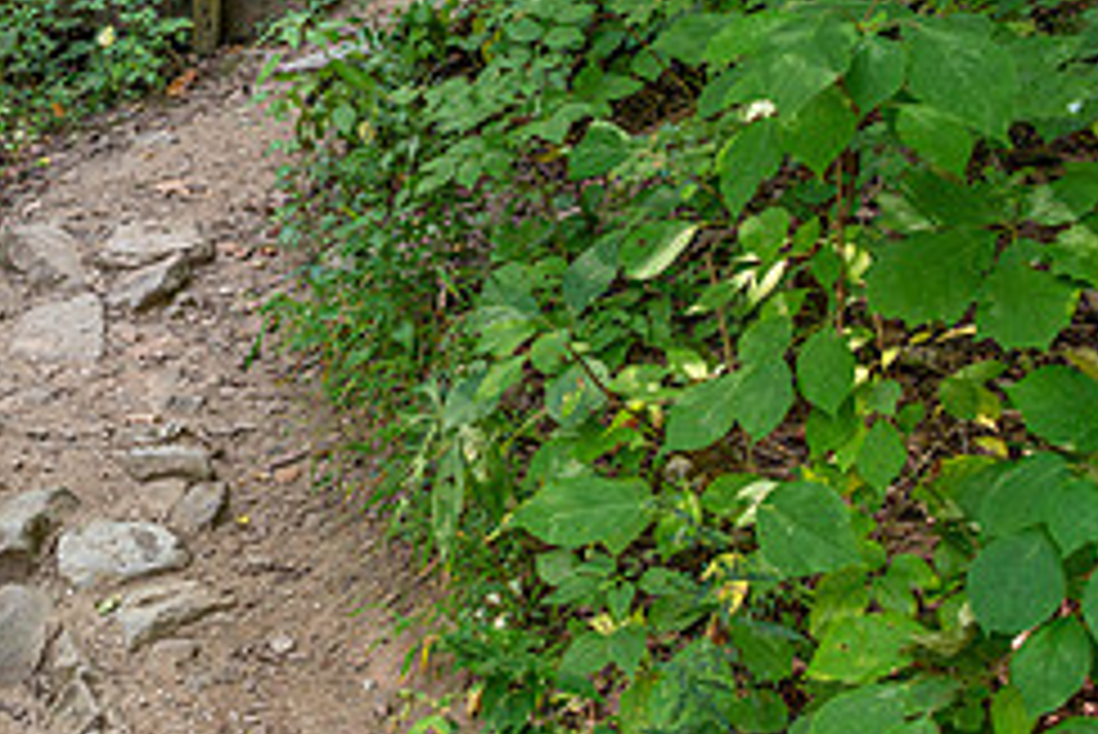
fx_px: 2319
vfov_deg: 17.7
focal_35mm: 76
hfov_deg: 25.8
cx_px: 104
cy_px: 97
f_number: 5
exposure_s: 1/125
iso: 500
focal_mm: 32
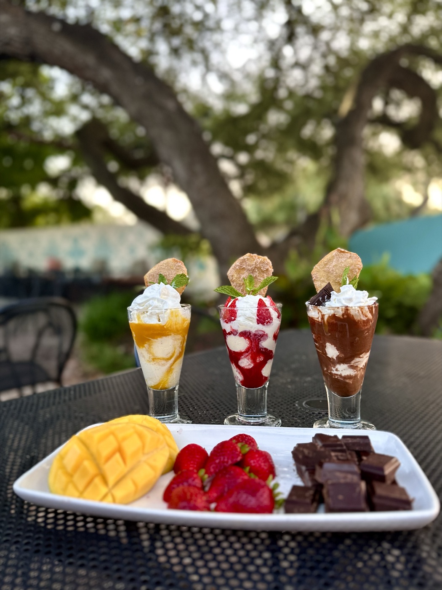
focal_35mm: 24
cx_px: 221
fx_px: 409
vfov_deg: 71.6
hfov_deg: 56.8
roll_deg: +0.2
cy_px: 295
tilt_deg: -6.3
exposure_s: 1/120
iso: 200
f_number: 1.78
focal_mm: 6.86
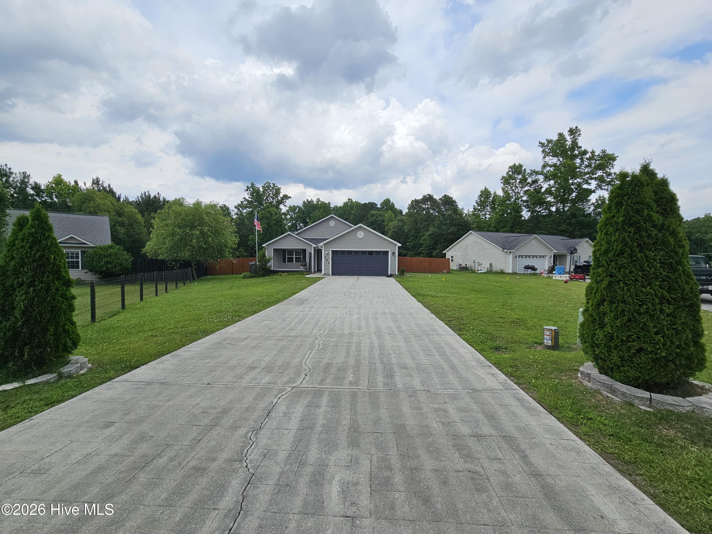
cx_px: 356
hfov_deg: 106.2
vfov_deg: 89.9
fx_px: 267
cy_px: 267
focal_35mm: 13
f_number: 2.2
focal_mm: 2.2
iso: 50
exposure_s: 1/3493
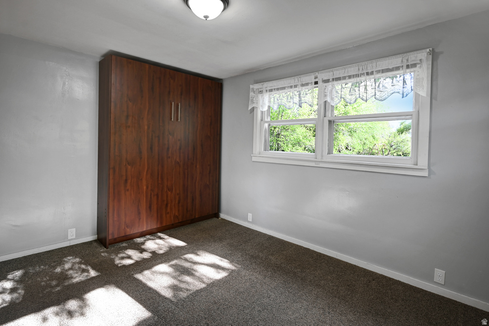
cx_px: 244
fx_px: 231
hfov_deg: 93.3
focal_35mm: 17
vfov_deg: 70.4
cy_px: 163
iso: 320
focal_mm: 17
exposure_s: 1/60
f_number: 4
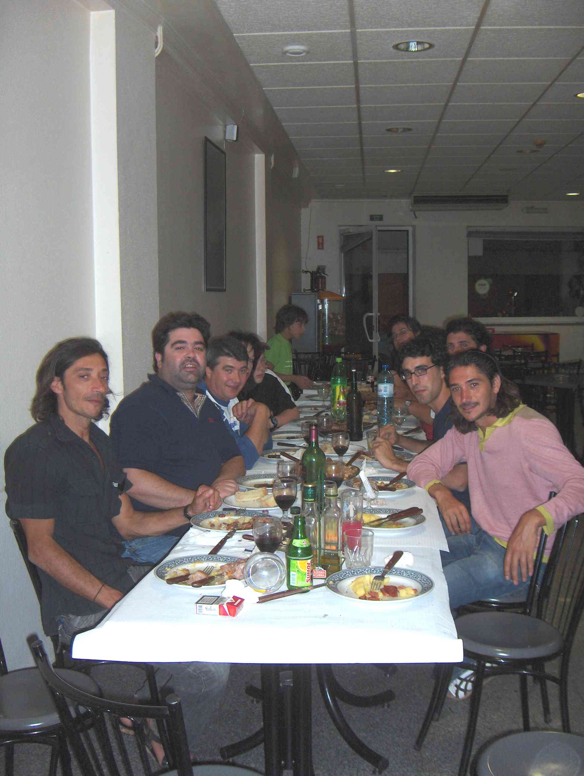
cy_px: 388
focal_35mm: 39
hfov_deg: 36.9
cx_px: 292
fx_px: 875
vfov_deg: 47.8
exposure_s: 1/60
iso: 100
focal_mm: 8
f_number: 2.8
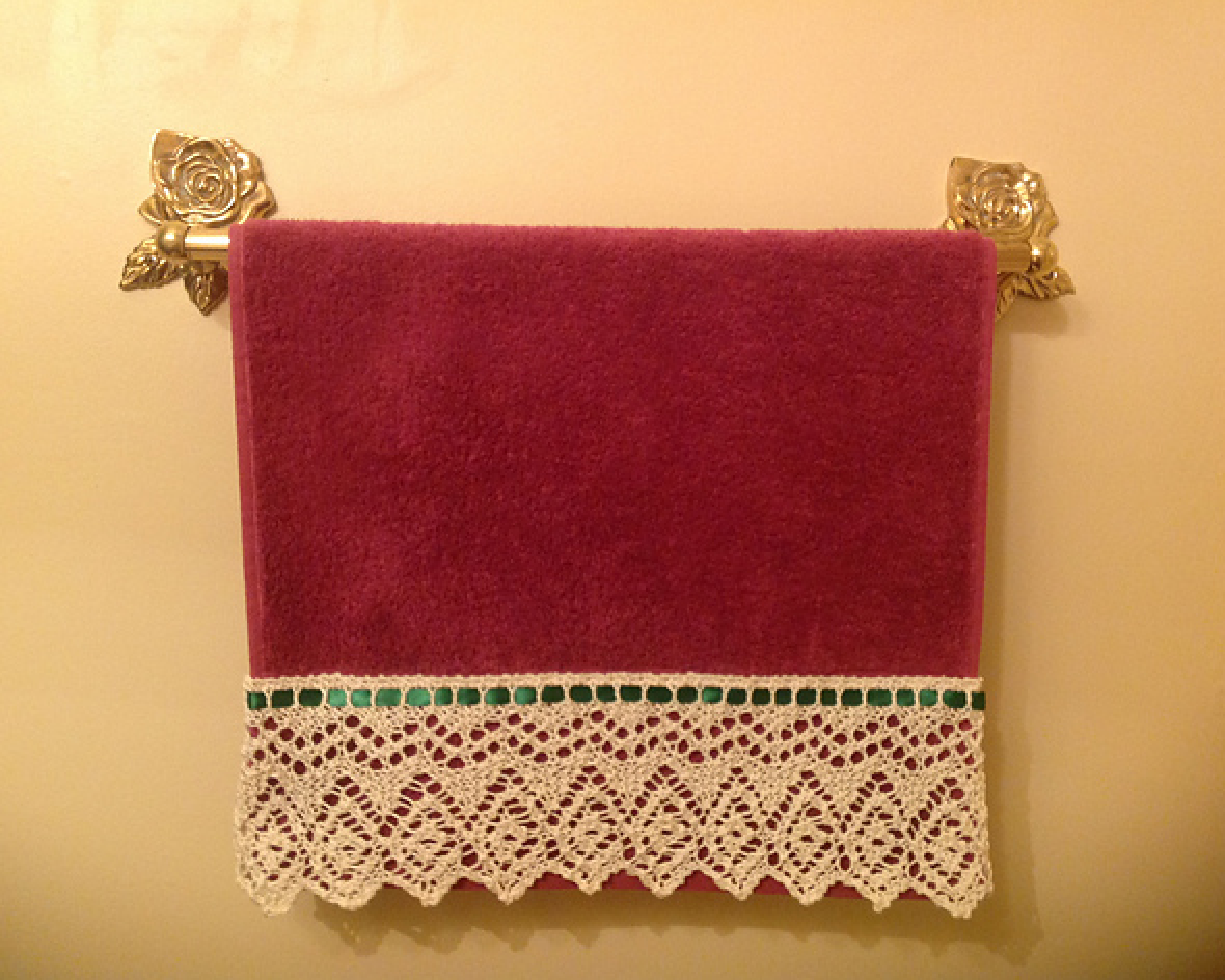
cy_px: 488
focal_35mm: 37
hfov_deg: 49.1
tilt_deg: -3.7
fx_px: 1341
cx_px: 615
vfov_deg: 40.1
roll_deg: -1.5
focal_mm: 4.28
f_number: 2.4
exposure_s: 1/15
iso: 200
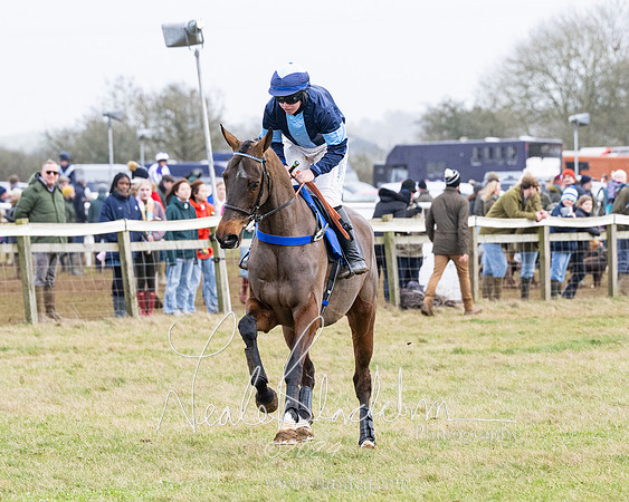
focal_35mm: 280
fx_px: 5202
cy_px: 279
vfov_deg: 5.5
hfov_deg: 6.9
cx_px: 340
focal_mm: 125
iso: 800
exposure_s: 1/1250
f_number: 4
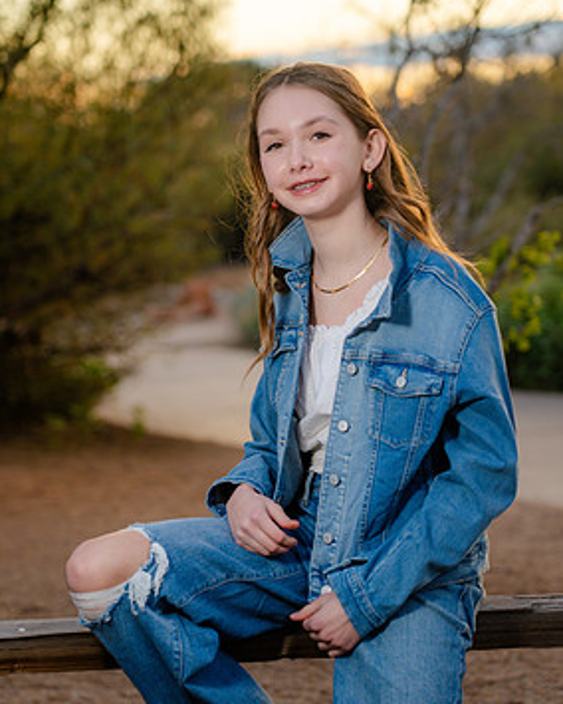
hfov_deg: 12.3
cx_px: 293
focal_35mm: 125
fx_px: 2604
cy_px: 373
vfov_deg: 15.4
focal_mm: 105
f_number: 4
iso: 250
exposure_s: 1/200
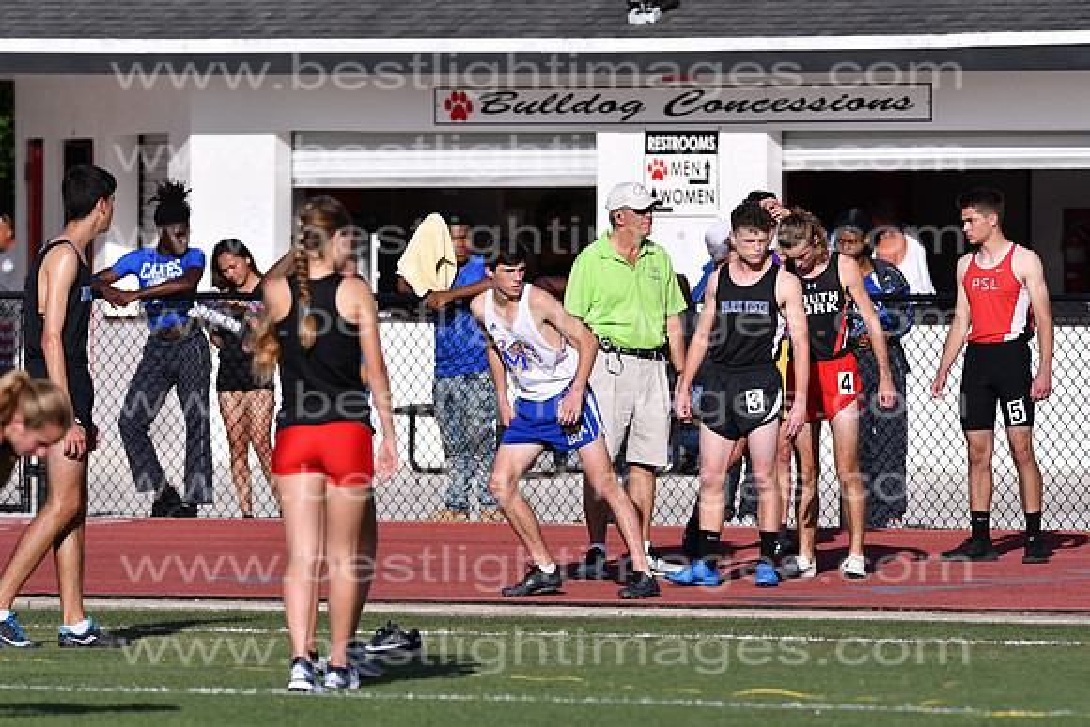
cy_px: 364
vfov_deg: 3.1
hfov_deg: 4.6
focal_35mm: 450
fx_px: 13628
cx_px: 545
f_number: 5.6
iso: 320
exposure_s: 1/4000
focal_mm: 300
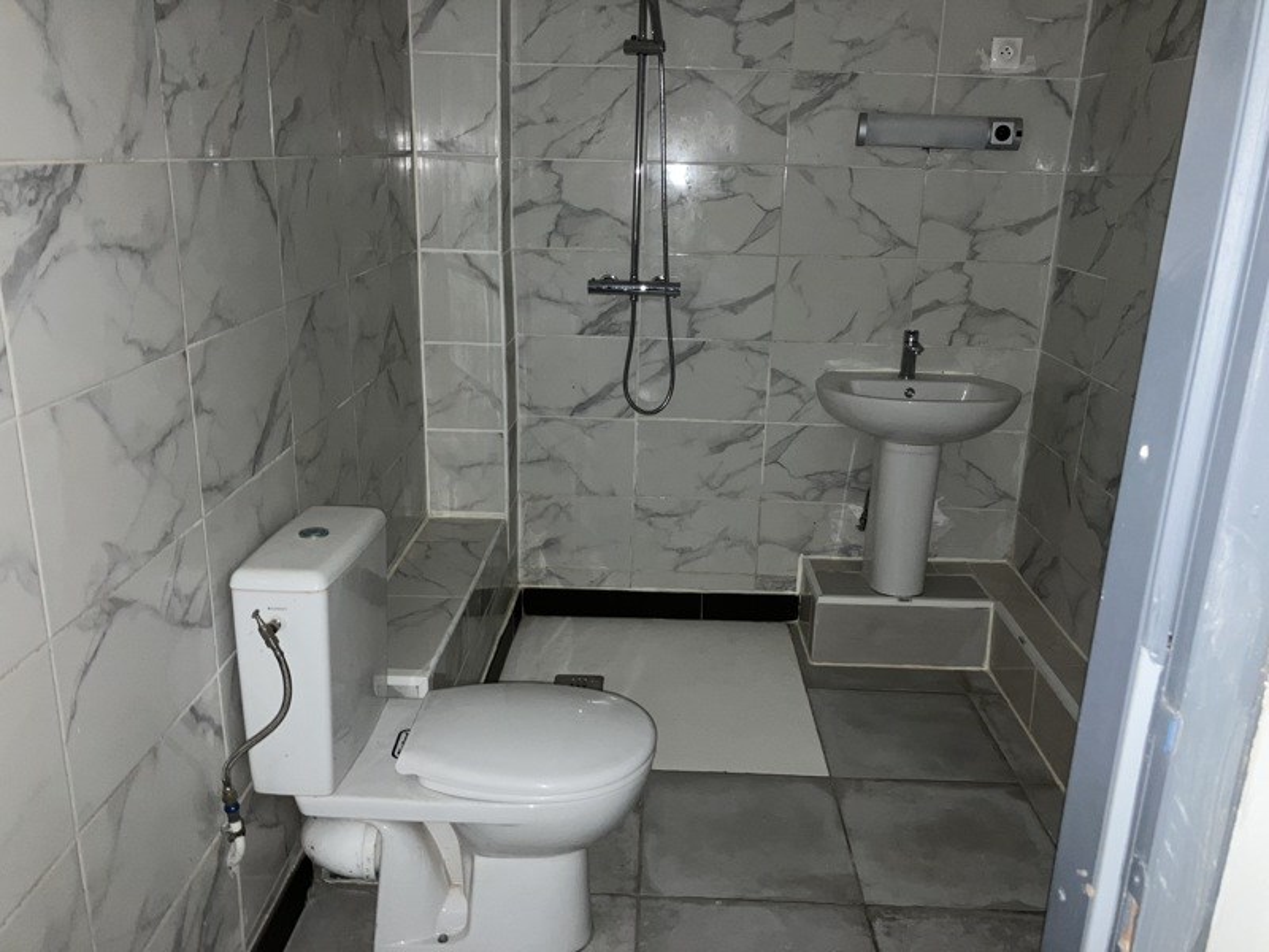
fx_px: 1026
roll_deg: -1.6
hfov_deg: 63.4
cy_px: 476
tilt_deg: -16.0
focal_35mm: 28
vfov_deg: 49.7
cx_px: 634
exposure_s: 1/4
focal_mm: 3.99
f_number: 1.8
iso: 50
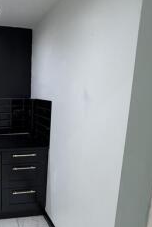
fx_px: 177
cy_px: 120
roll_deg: +0.4
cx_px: -2
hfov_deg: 40.4
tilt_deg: -9.1
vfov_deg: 65.3
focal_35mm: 28
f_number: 2.2
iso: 250
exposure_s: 1/50
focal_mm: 2.22
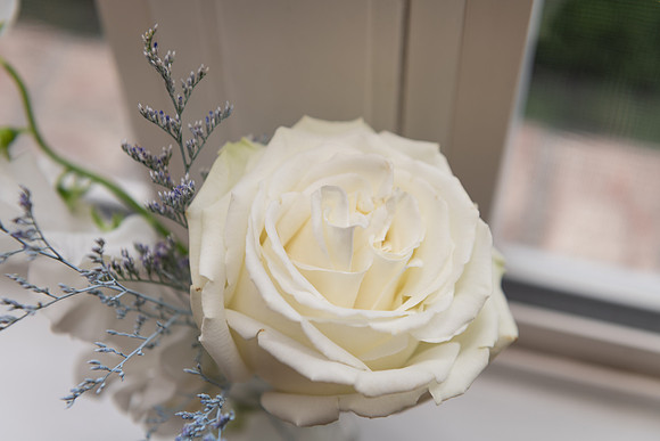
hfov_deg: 33.4
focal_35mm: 60
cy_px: 220
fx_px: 1100
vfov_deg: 22.6
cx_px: 330
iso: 100
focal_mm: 60
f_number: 4.5
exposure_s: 1/100
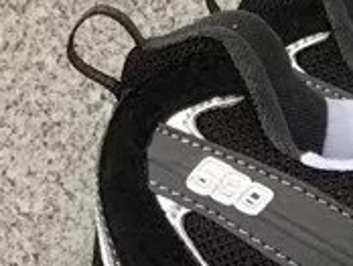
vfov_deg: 8.9
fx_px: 1634
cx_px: 694
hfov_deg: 11.2
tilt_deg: -21.2
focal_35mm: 160
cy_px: 498
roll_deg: +0.7
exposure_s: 1/100
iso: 40
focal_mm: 3.3
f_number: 2.4
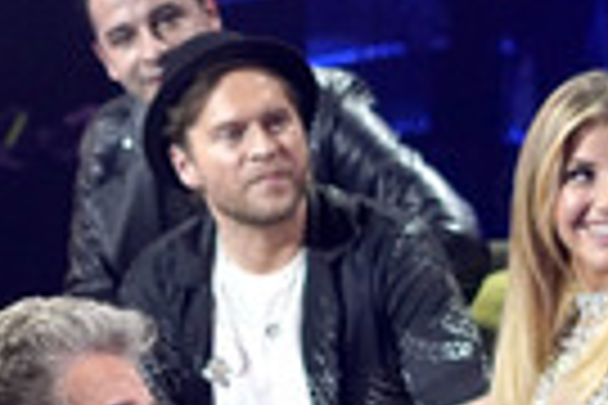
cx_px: -182
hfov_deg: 8.1
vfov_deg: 5.5
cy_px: 464
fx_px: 4222
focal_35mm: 250
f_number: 2.5
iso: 1000
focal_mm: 50
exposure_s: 1/200
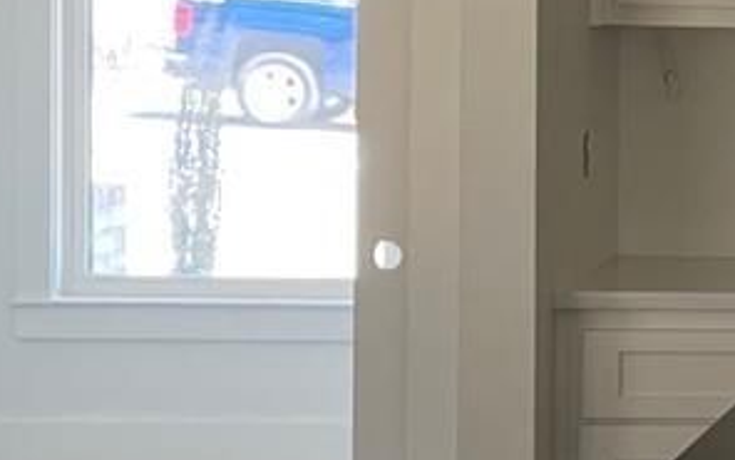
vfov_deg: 7.0
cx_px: 1790
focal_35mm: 188
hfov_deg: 9.8
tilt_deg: -3.6
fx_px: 3766
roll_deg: -1.7
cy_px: 139
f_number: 1.6
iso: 125
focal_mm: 5.1
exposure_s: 1/121
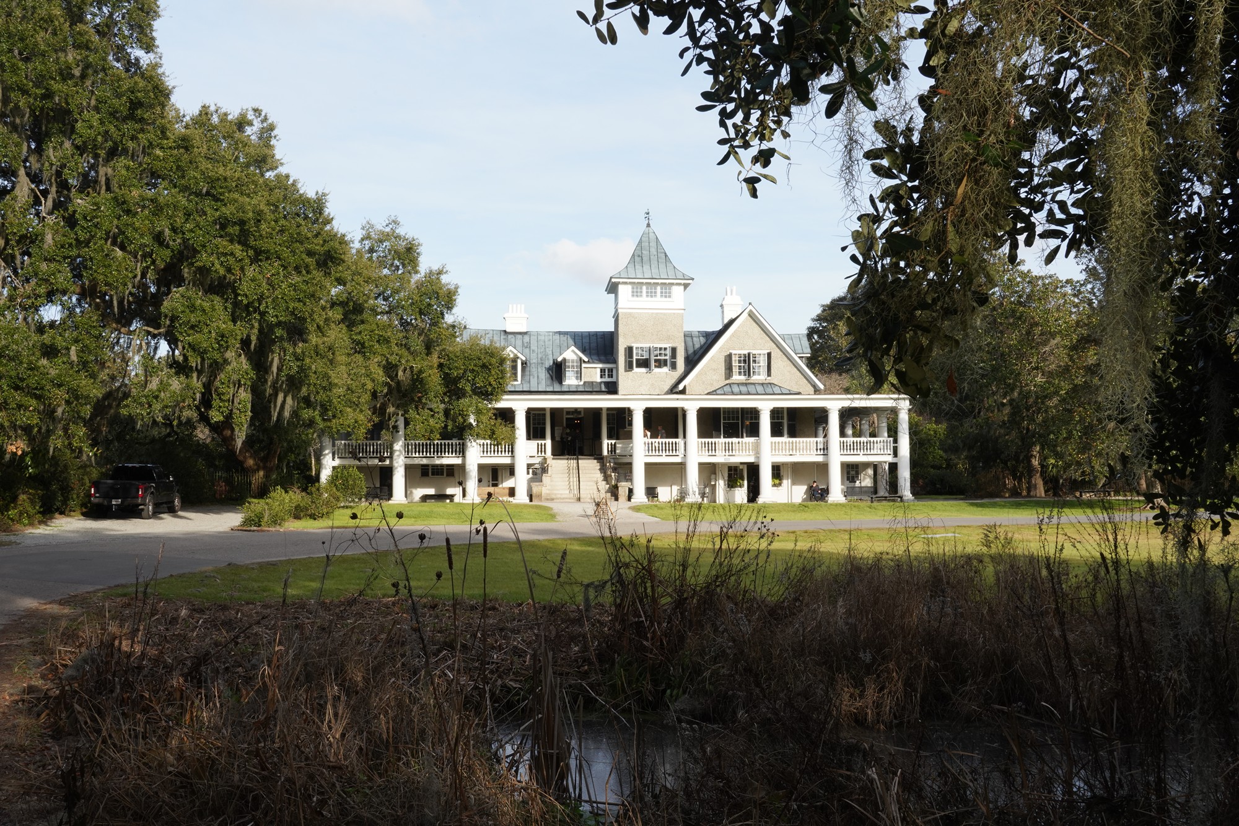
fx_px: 1342
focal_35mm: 39
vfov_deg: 34.2
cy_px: 413
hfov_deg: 49.5
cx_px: 620
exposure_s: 1/100
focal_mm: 39
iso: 640
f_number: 25
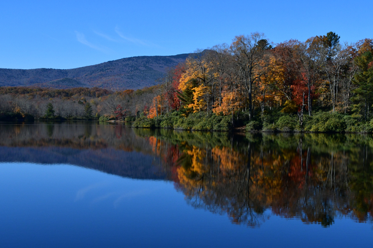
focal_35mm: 57
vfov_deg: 23.8
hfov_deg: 35.1
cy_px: 124
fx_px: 590
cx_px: 186
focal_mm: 38
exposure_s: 1/1000
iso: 800
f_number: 13
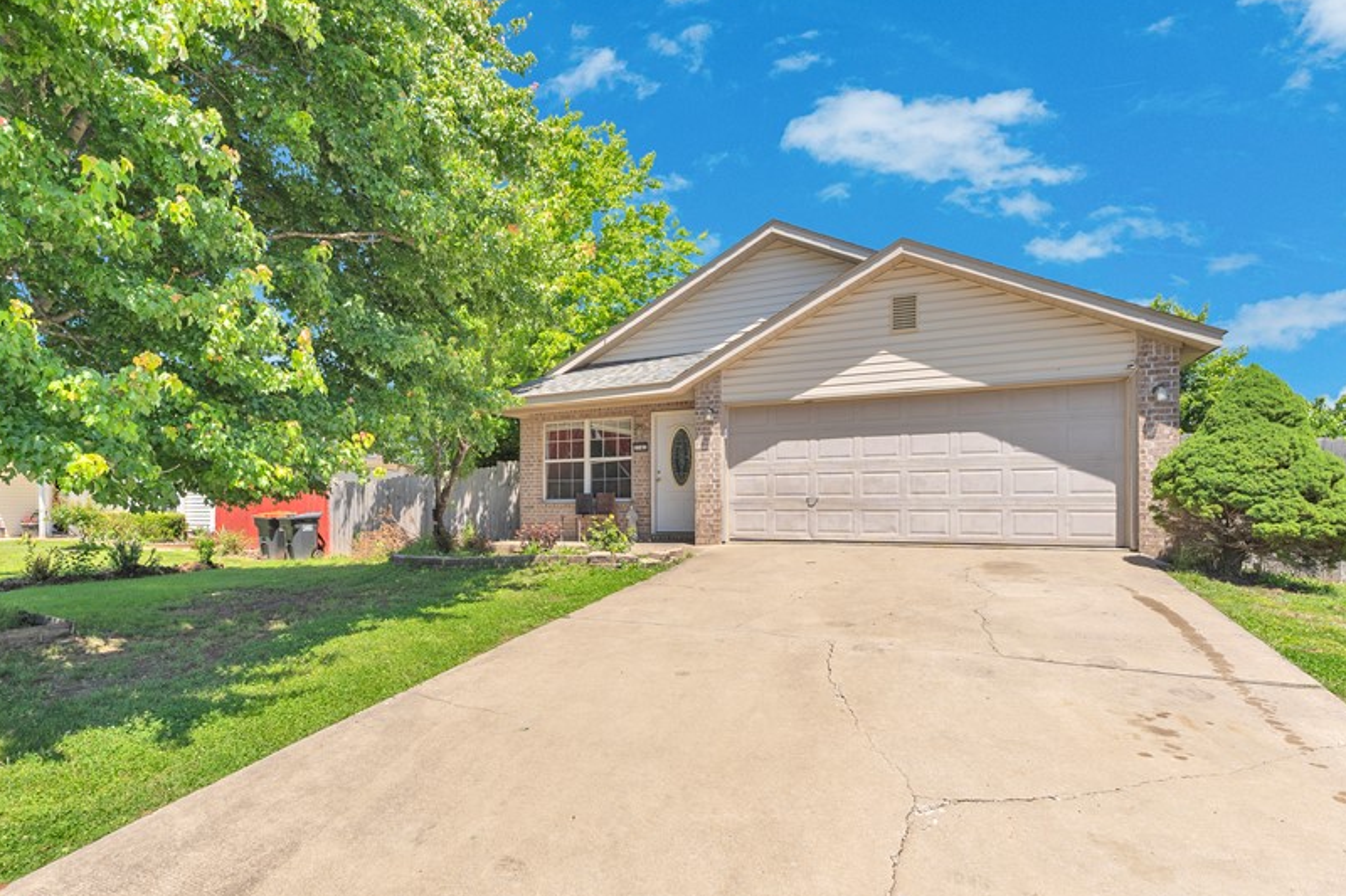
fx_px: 710
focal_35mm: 19
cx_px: 547
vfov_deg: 64.3
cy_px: 507
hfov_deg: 86.0
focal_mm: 14
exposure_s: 1/320
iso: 100
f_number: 2.8
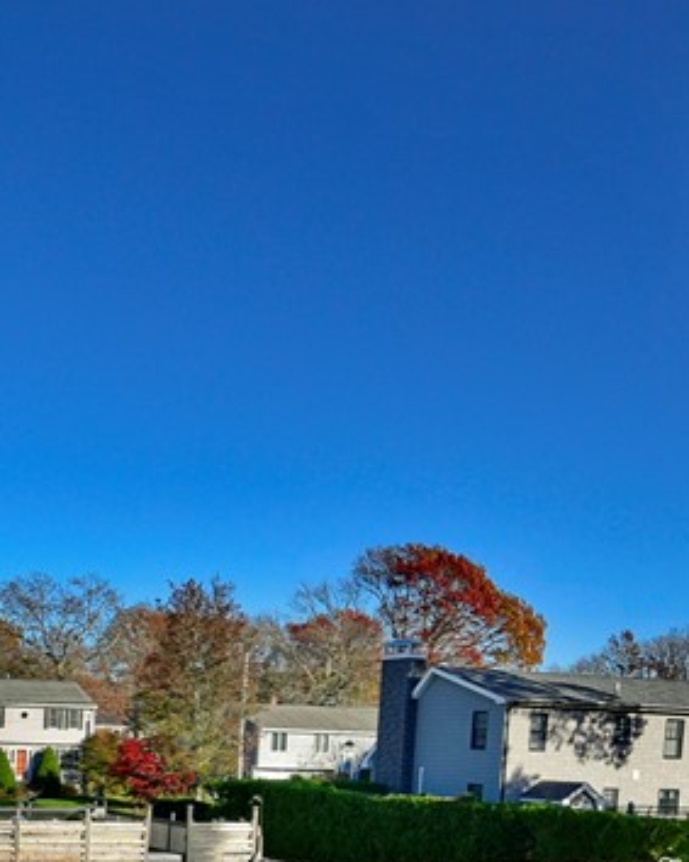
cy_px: 821
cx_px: -43
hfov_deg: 29.9
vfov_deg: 37.0
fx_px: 1173
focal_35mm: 46
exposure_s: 1/640
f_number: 13
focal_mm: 16
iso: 400
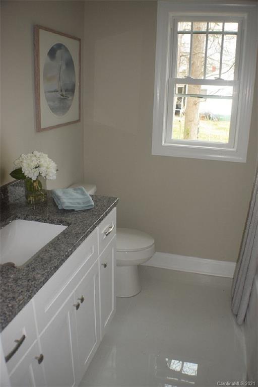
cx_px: 129
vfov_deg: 51.3
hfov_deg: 35.5
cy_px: 194
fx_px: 403
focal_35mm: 38
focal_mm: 25
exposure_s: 1/100
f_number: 5
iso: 800
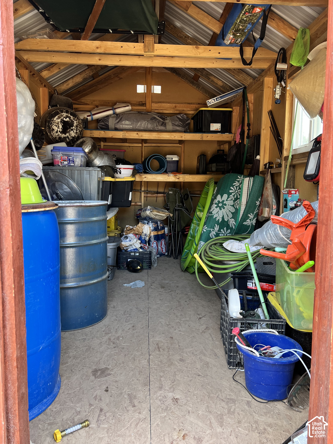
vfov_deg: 67.3
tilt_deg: -5.9
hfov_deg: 53.1
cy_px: 222
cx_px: 166
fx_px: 333
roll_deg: -1.1
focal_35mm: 26
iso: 80
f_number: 1.5
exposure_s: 1/121
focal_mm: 5.7
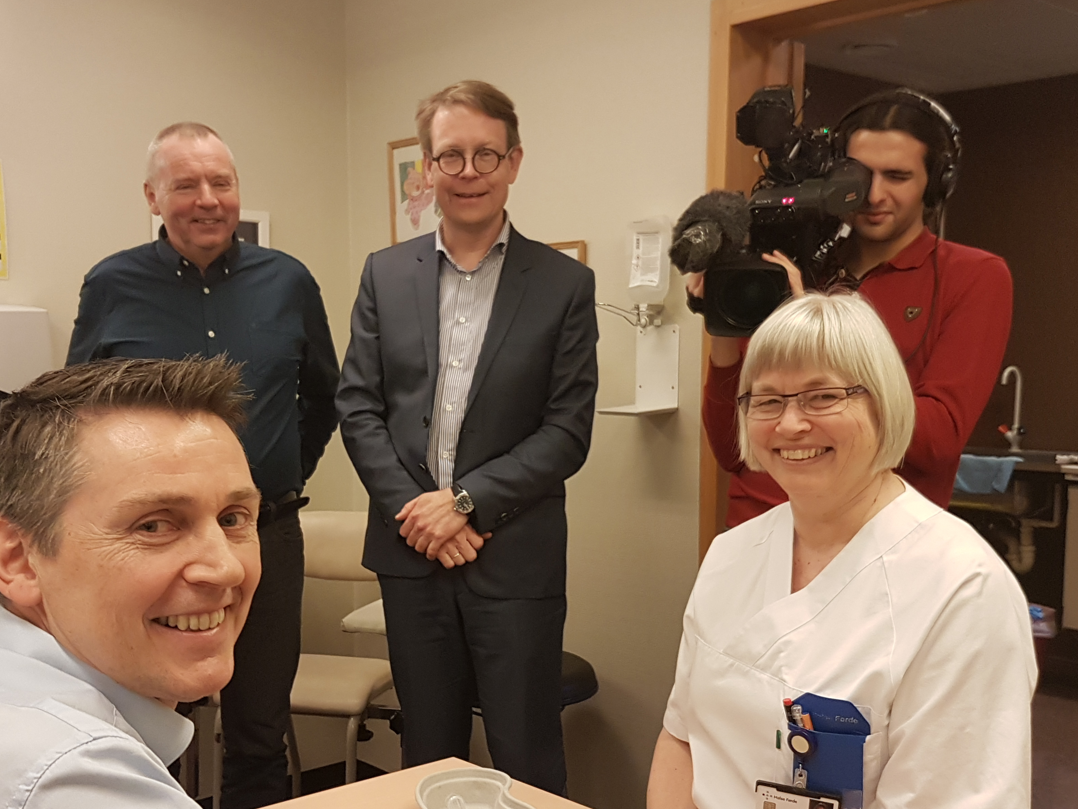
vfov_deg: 42.8
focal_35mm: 33
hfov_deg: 55.2
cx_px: 464
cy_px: 477
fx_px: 1028
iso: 125
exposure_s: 1/50
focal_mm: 4.2
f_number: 1.7
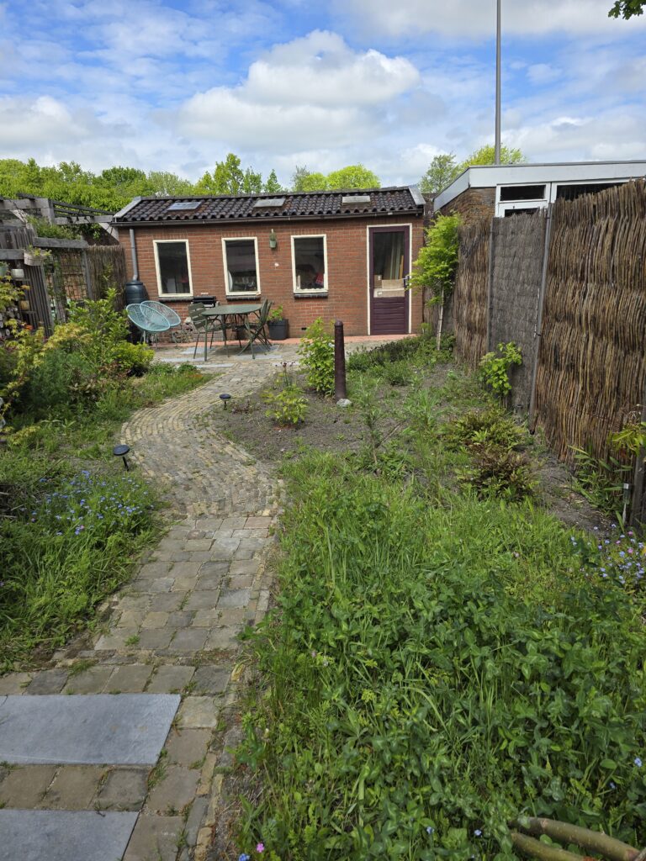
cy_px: 430
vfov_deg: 73.9
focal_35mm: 23
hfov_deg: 58.9
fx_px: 572
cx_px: 323
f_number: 1.7
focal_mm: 6.3
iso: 12
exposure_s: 1/617
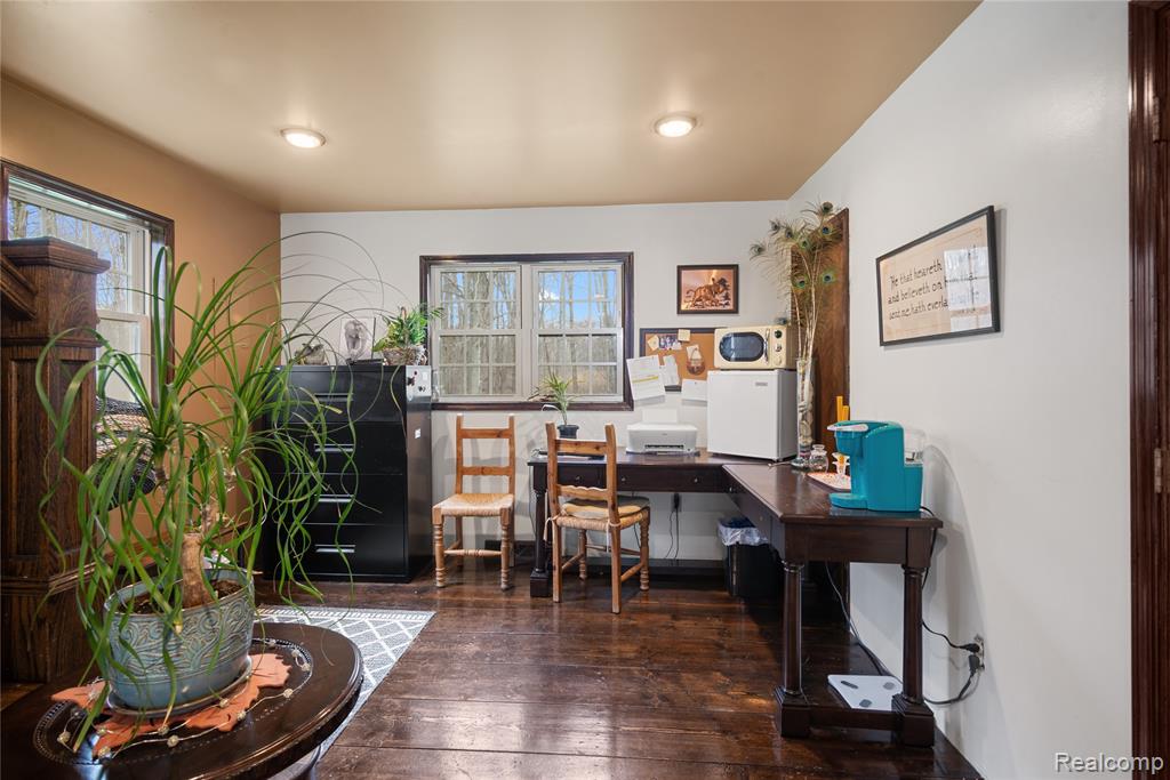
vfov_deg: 43.6
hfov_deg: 61.9
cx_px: 585
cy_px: 390
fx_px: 975
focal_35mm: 30
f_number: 9
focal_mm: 30
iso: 320
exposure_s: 1/4
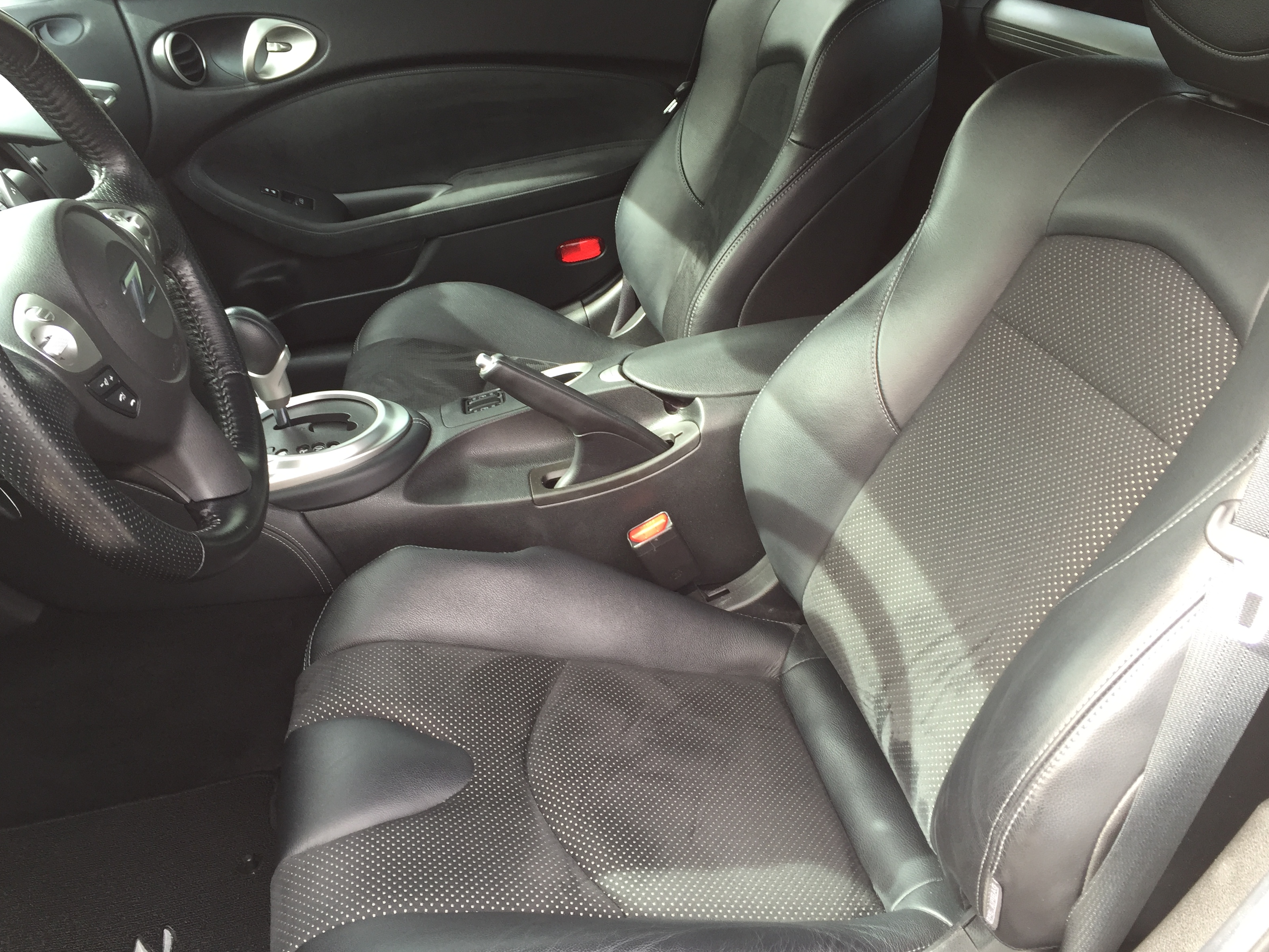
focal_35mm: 30
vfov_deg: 46.8
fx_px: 1100
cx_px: 640
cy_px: 463
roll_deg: +4.2
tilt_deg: -30.3
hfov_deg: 60.0
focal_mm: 4.15
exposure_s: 1/60
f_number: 2.2
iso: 40
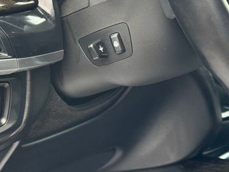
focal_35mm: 89
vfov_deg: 16.6
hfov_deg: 21.6
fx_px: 589
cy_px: 64
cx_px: 31
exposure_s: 1/70
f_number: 1.78
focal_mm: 6.76
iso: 100
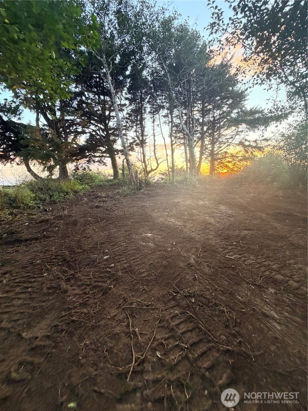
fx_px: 166
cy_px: 206
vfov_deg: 102.1
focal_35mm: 14
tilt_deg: -8.1
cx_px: 154
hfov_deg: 85.7
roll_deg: +0.5
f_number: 2.2
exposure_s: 1/62
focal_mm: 2.22
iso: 320
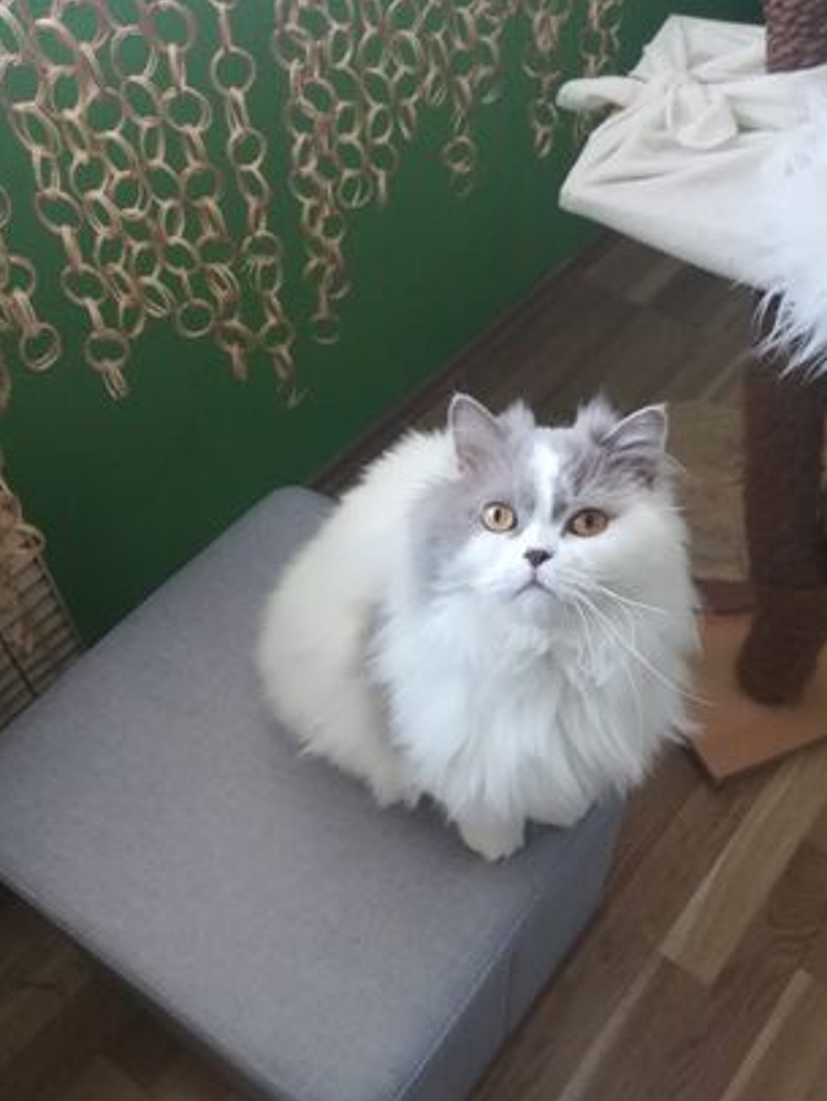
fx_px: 1018
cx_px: 500
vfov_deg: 56.2
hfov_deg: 44.0
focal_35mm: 32
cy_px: 675
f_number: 2.2
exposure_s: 1/33.3
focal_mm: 3.83
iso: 400
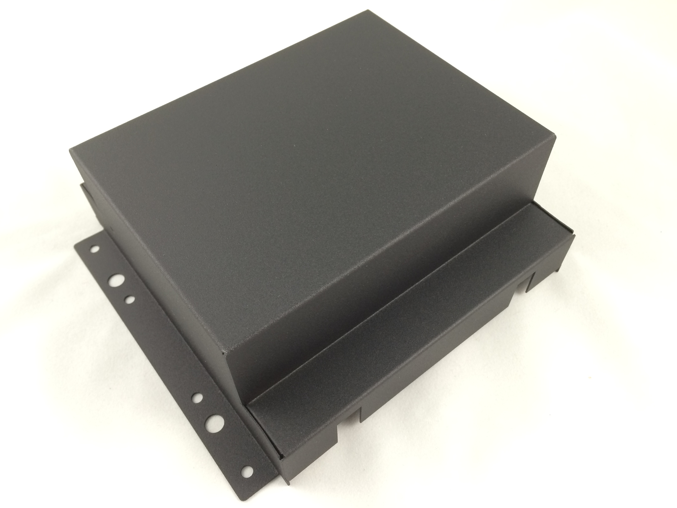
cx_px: 338
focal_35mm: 29
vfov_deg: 48.2
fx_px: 567
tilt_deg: -55.3
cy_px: 254
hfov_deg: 61.7
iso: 64
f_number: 2.2
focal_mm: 4.15
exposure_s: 1/30
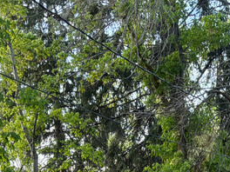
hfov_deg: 19.4
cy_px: 297
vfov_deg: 13.4
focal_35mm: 101
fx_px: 671
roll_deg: +2.0
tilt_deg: -5.9
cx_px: 143
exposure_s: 1/108
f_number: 1.6
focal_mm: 5.96
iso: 125
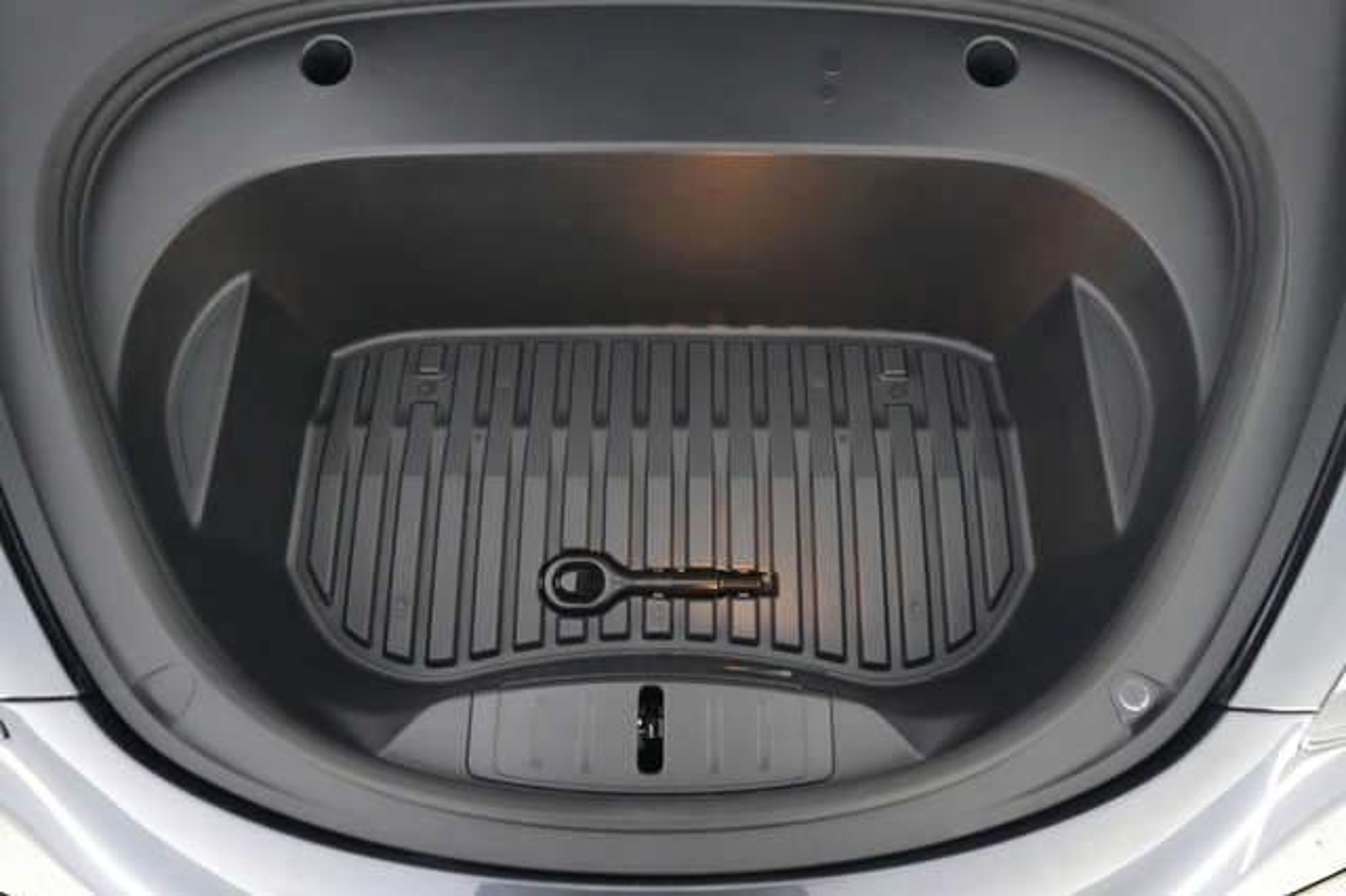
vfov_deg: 53.1
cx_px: 673
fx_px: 897
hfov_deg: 73.8
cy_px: 448
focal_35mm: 24
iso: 12800
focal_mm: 24
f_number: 2.8
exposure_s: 1/160
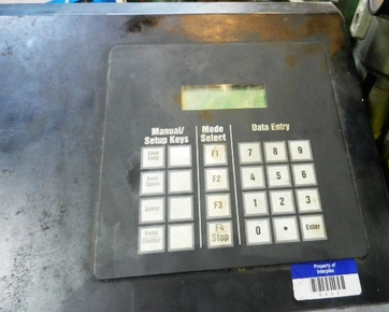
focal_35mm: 27
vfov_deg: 53.2
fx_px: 311
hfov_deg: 64.0
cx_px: 204
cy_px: 154
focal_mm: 4.5
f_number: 3.5
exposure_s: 1/3
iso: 200
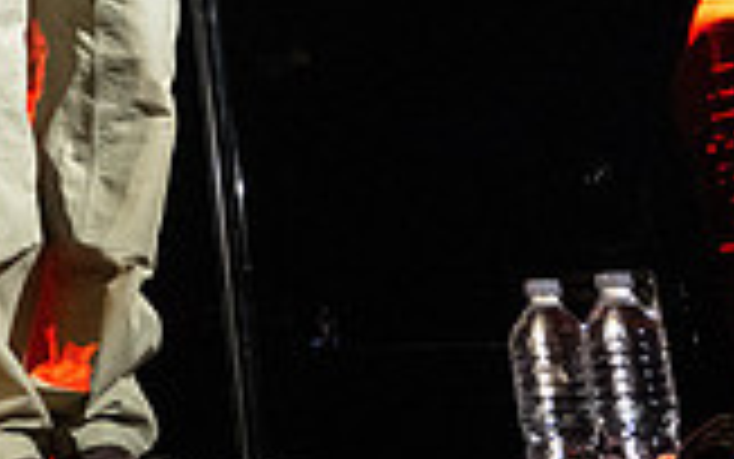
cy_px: -471
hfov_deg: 16.7
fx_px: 2321
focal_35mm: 116
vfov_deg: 10.4
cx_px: -279
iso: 5000
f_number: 4
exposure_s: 1/320
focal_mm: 24
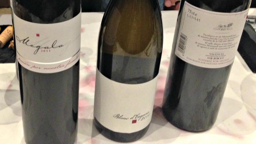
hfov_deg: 54.0
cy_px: 61
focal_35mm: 37
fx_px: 251
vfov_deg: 31.9
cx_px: 128
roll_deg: -1.0
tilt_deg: -30.9
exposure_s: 1/20
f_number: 2.4
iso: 400
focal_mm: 4.12
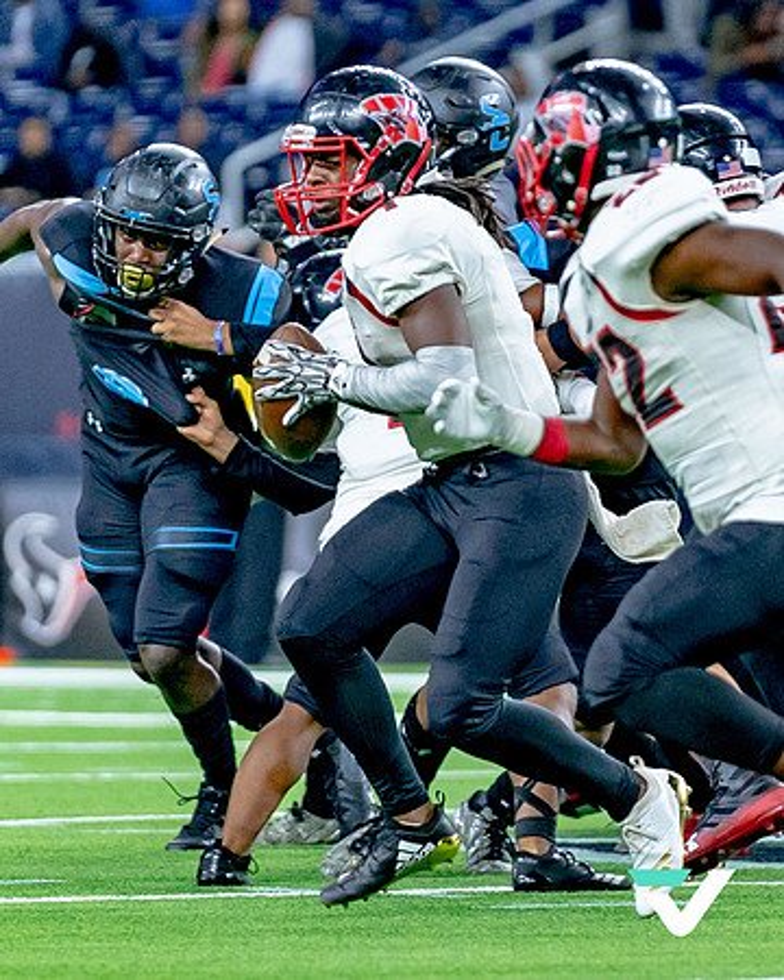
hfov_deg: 2.8
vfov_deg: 3.5
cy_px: 376
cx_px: 601
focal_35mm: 557
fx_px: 16157
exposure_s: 1/1500
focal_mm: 200
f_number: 2.8
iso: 2000
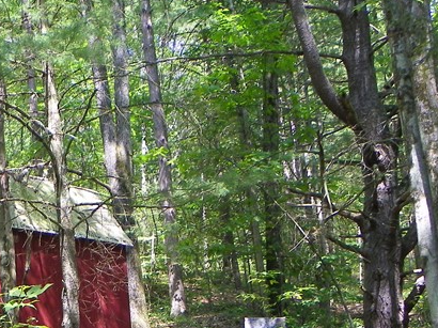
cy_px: 293
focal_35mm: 75
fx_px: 948
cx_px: -72
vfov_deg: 19.3
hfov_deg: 23.9
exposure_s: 1/60
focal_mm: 5.3
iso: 64
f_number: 2.8
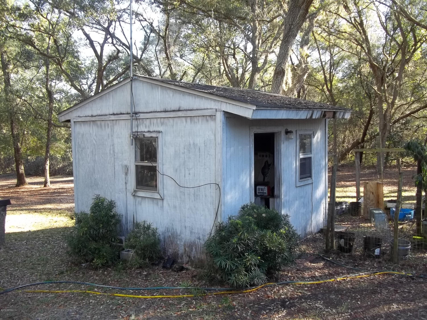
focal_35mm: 32
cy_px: 160
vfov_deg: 44.2
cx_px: 214
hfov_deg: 56.8
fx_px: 395
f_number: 2.9
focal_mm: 5.7
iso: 64
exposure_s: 1/60
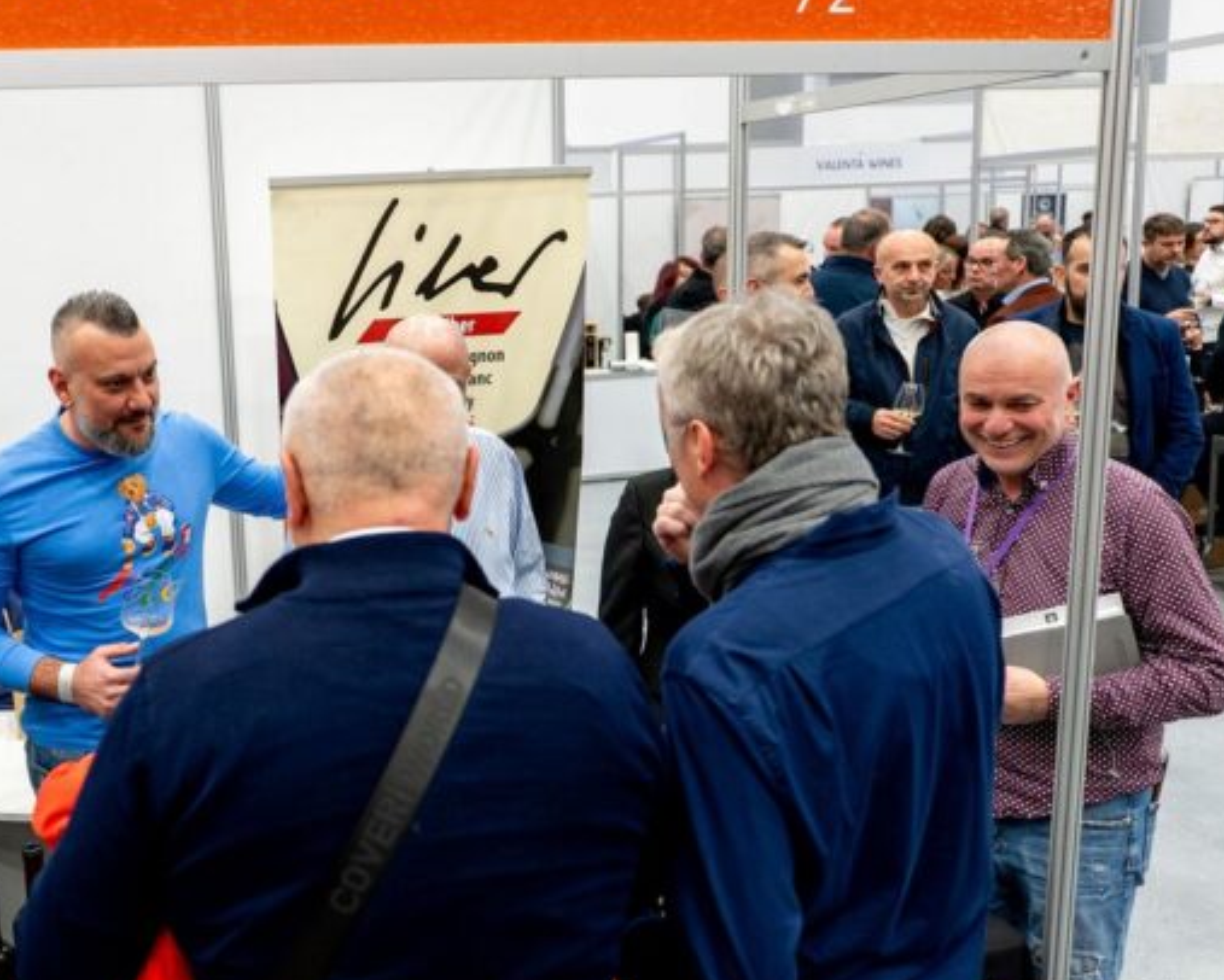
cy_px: 459
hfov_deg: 49.9
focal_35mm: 35
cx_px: 346
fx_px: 1268
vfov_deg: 42.2
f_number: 2.8
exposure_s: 1/160
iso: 1250
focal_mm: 24
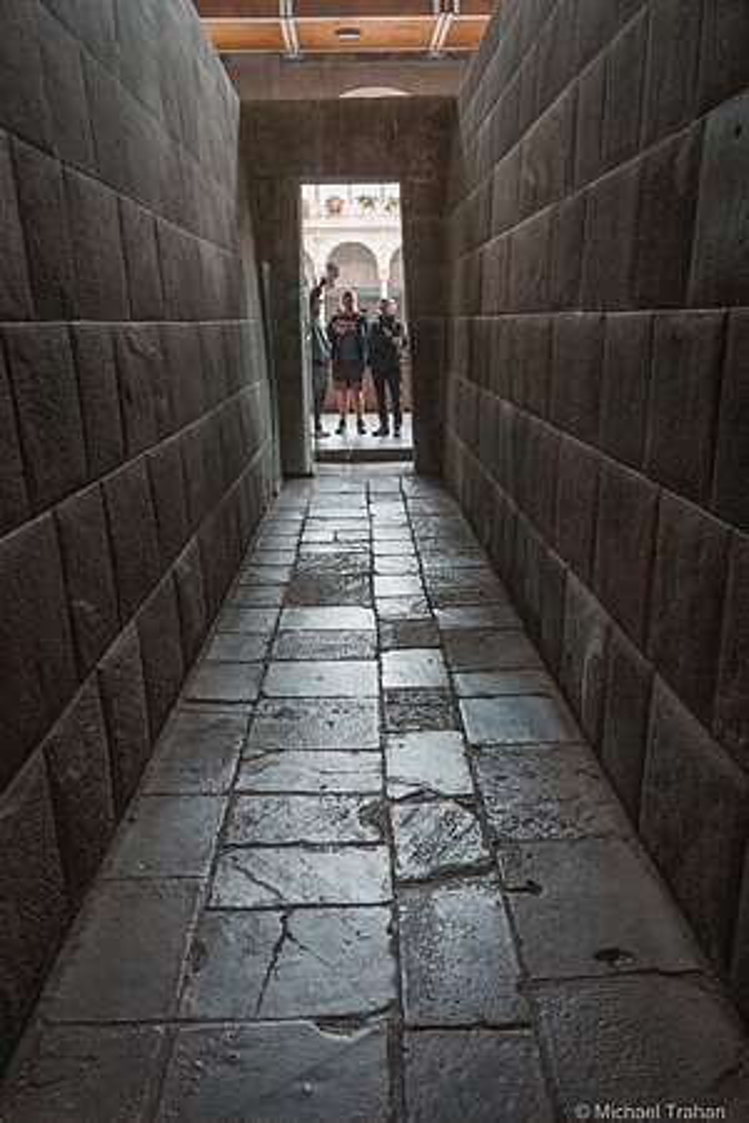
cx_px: 374
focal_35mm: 28
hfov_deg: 46.4
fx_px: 874
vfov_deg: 65.5
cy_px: 562
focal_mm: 28
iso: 12800
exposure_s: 1/125
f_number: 8
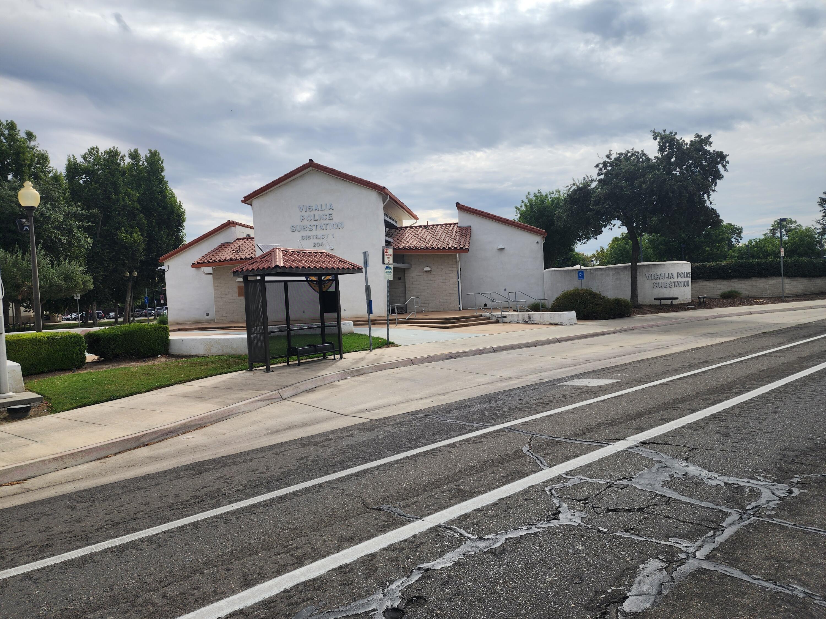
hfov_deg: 73.9
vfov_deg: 58.9
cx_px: 413
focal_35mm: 23
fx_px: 549
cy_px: 310
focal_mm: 6.4
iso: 12
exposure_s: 1/1279
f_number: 1.8
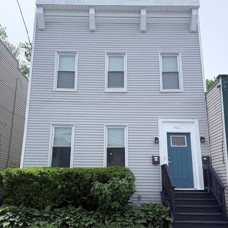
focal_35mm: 29
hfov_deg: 55.6
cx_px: 115
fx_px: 216
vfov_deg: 55.4
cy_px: 129
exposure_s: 1/6173
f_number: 1.78
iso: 100
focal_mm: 6.76
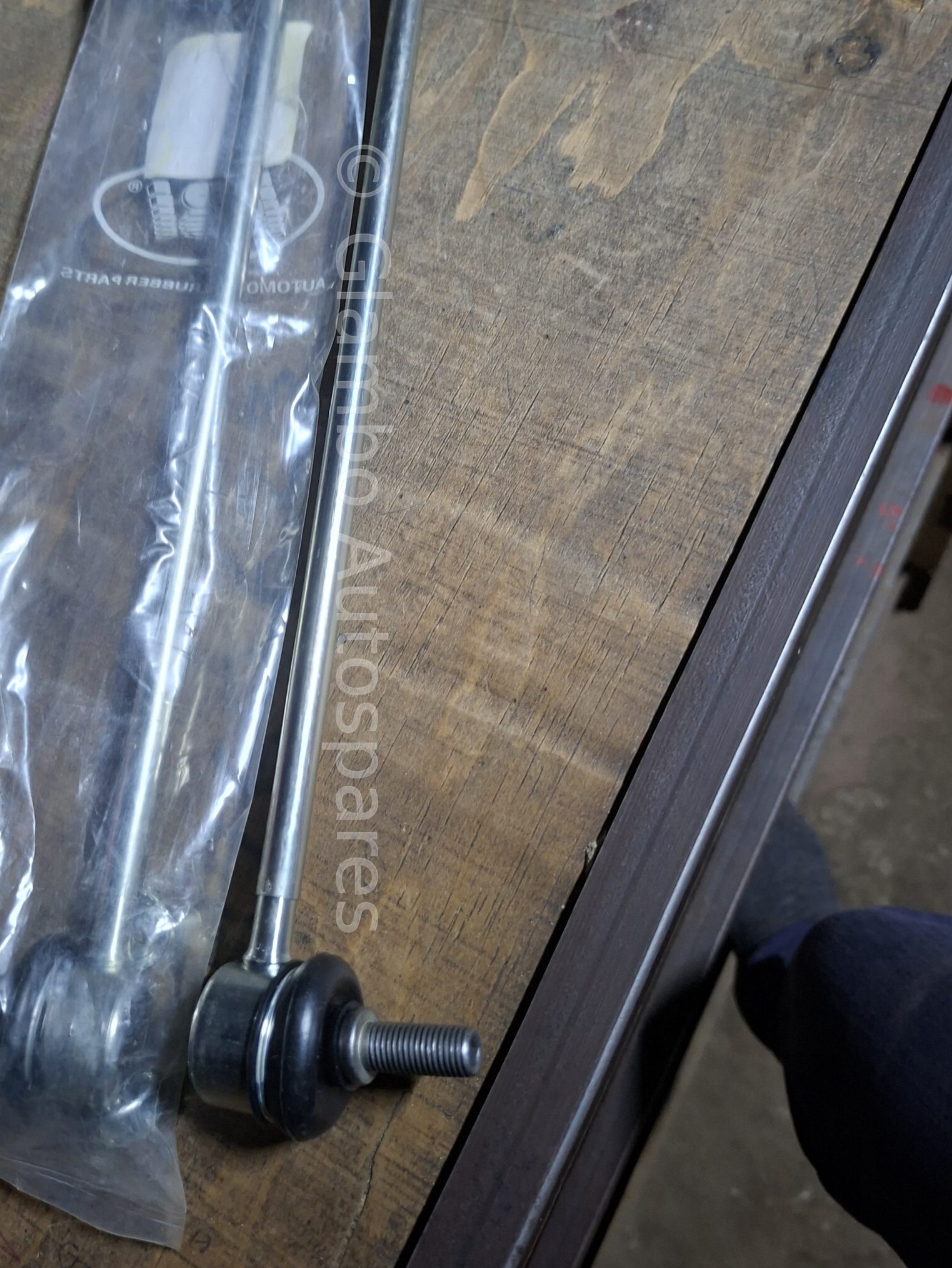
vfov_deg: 61.3
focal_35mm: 29
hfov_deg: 47.8
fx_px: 1063
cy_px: 535
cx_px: 363
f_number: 1.8
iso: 500
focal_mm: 5.54
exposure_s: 1/25
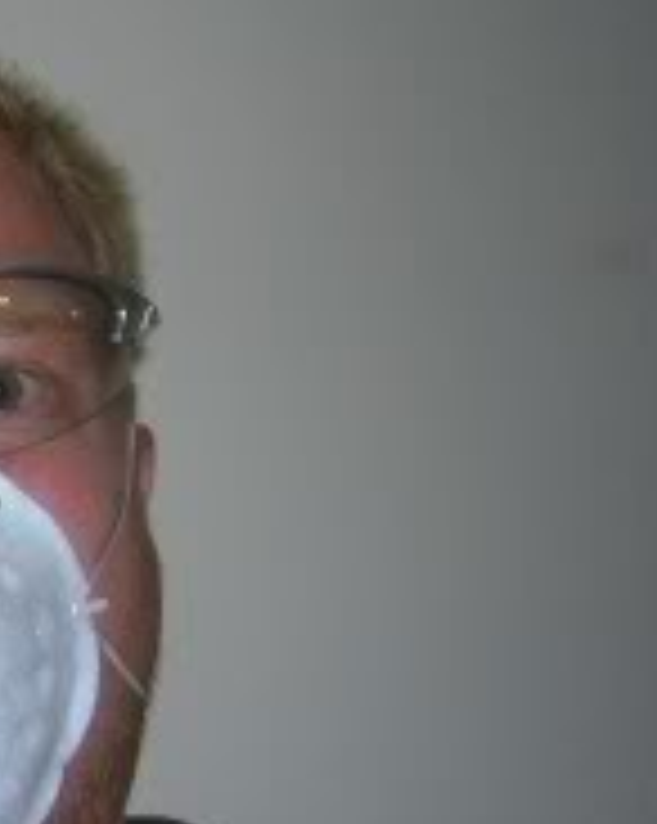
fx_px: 1875
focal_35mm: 77
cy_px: 446
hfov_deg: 18.5
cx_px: -198
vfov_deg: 24.8
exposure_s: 1/60.1
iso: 100
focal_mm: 4.7
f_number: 2.6
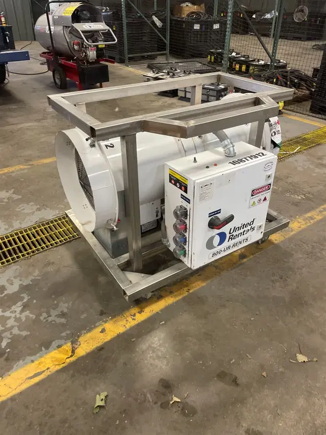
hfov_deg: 53.1
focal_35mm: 26
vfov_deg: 67.3
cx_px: 163
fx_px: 326
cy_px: 218
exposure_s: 1/60
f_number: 1.6
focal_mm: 4.2
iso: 160
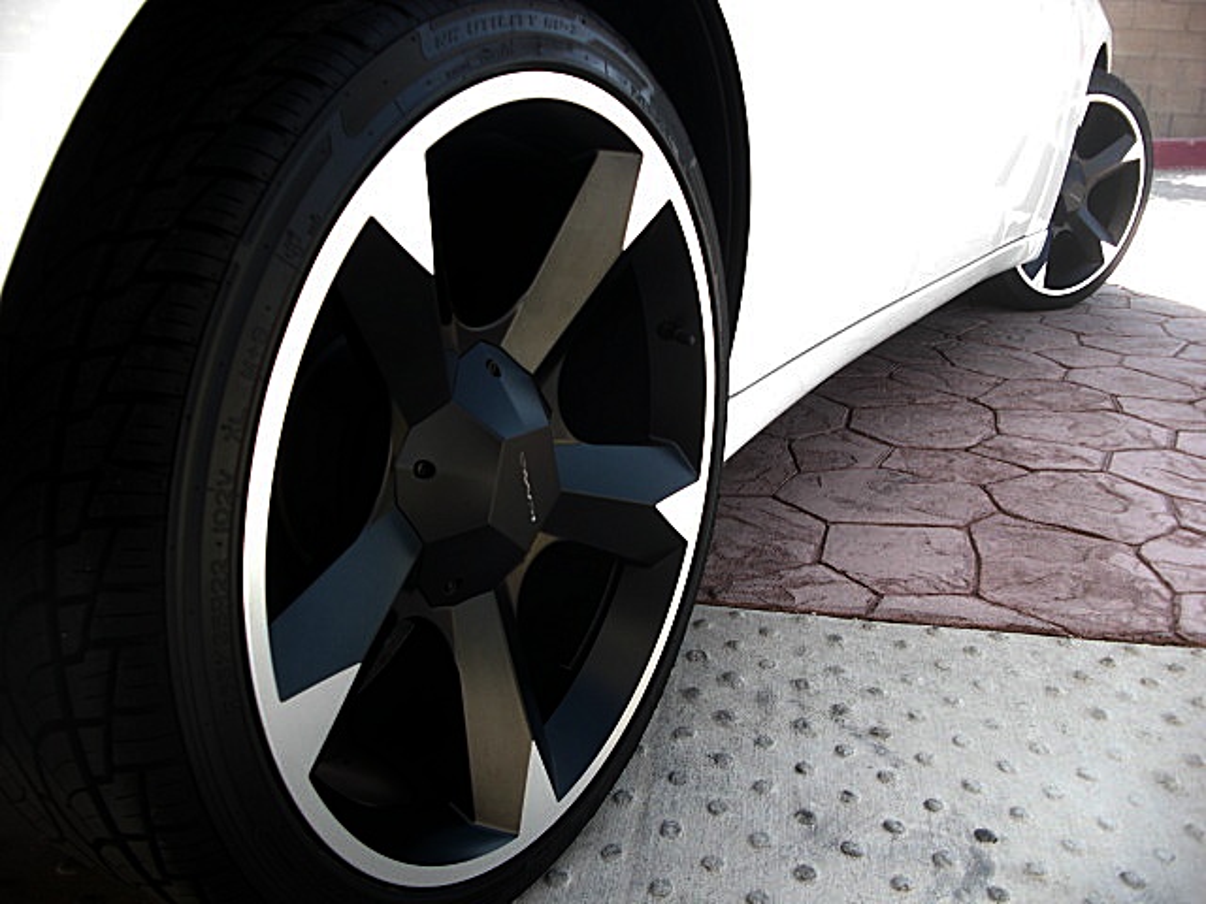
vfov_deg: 39.7
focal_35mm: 36
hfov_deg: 51.4
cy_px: 452
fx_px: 1254
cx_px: 603
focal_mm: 6.3
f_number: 2.8
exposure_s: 1/100
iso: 50
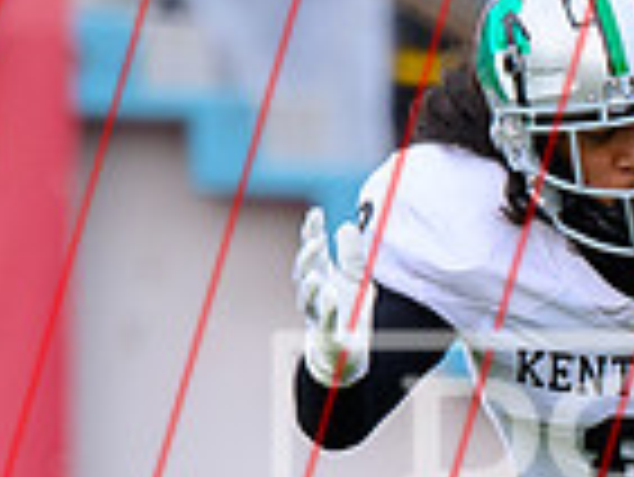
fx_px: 30374
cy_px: 1033
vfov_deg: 0.9
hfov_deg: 1.2
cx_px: 1033
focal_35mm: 1657
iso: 560
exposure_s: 1/2000
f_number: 3.5
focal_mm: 200
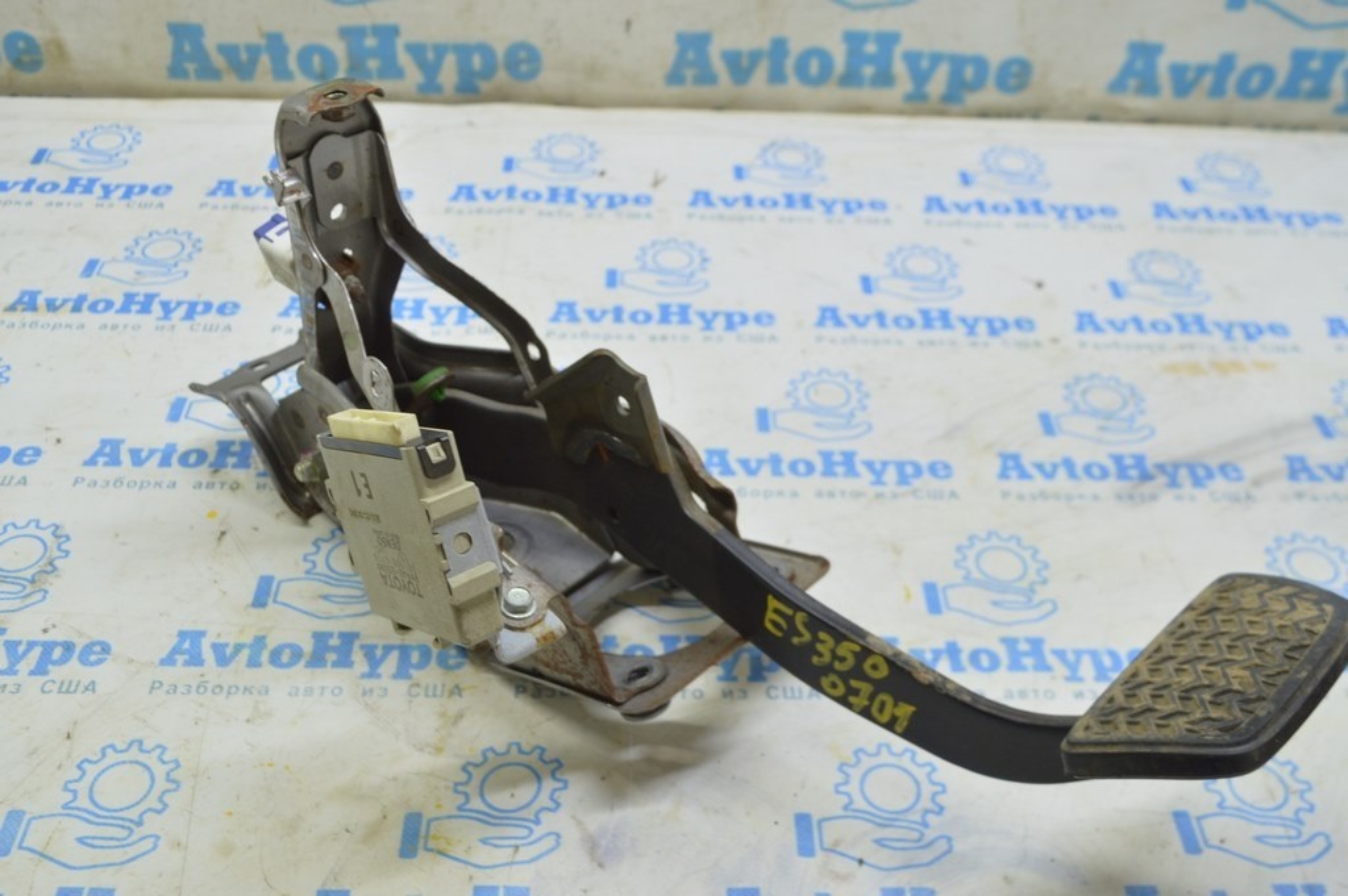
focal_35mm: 38
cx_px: 674
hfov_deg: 51.3
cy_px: 448
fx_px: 1403
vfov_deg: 35.4
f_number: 5.6
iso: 400
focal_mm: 25
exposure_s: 1/20
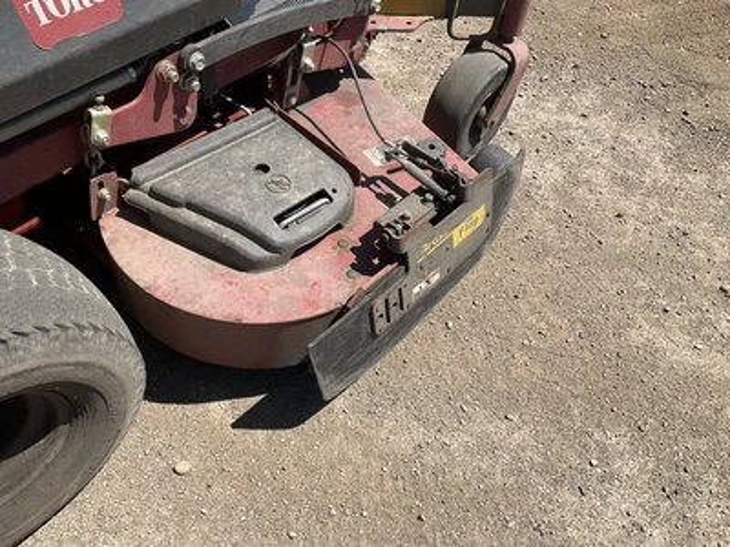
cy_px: 274
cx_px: 365
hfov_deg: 61.7
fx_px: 612
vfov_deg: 48.2
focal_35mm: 29
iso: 25
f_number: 1.8
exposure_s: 1/1675
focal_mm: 3
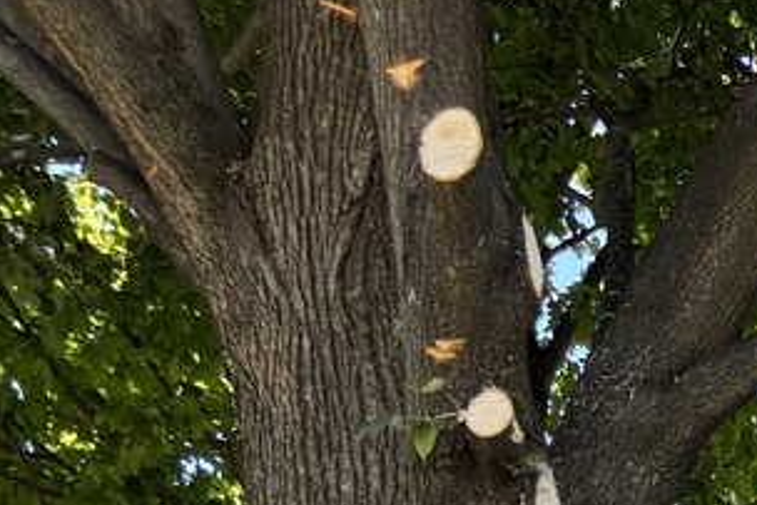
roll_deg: -1.7
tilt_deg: +6.7
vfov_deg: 9.5
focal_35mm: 128
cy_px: 1231
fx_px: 2693
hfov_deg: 13.4
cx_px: 1591
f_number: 1.6
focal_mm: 5.96
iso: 50
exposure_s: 1/300
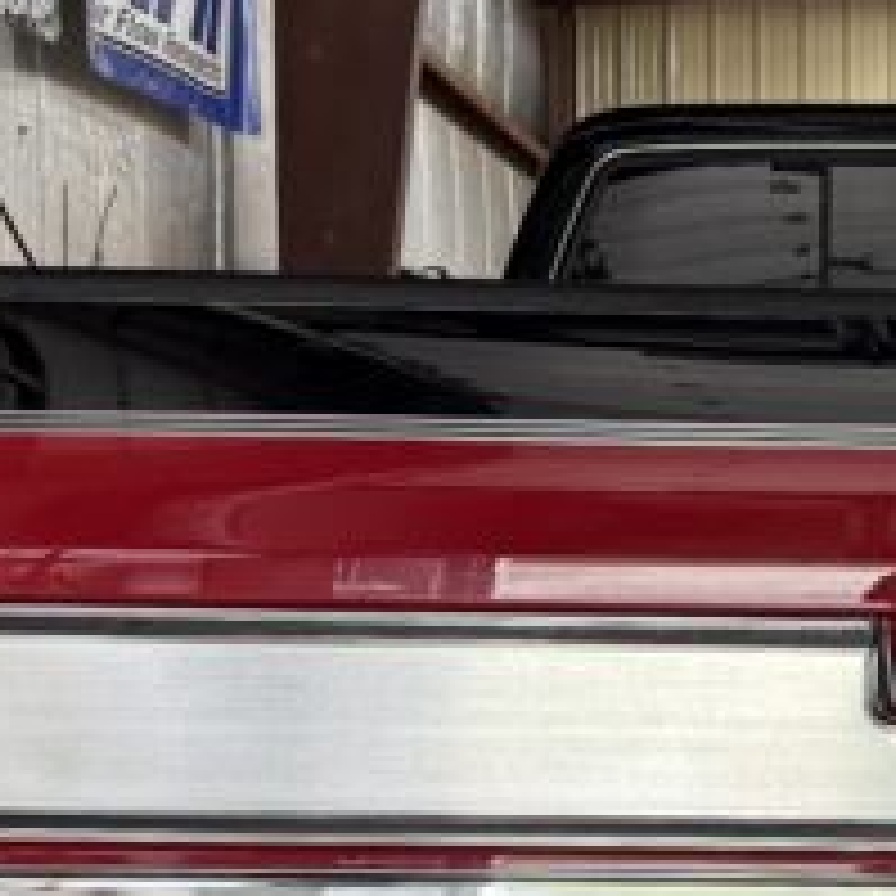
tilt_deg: -5.0
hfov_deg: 20.2
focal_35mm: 82
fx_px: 2401
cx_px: 982
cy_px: 747
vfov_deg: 20.8
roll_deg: -1.1
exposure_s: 1/65
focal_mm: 6.76
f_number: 1.78
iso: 200
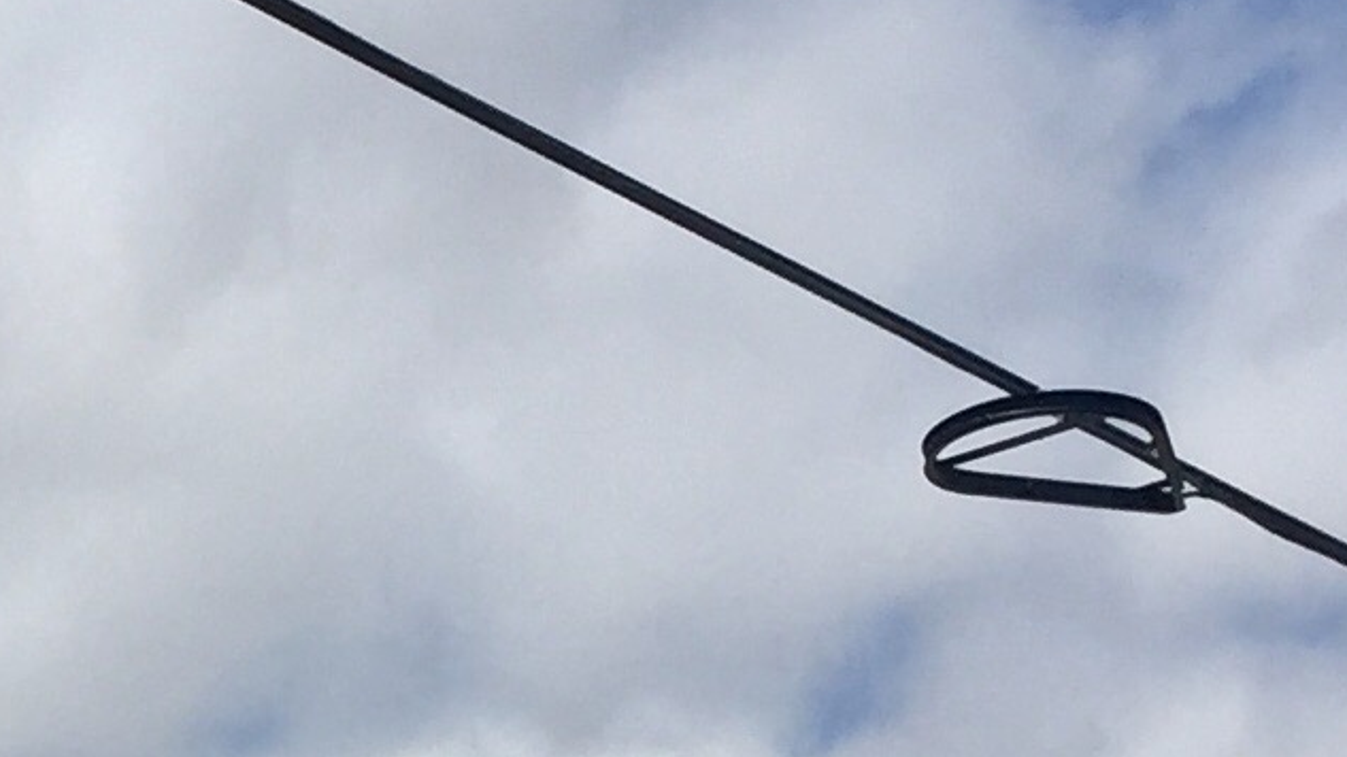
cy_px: 1695
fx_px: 5822
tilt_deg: +8.3
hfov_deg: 12.7
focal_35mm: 163
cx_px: -500
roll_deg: -1.4
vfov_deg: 7.1
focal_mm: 4.15
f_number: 2.2
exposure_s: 1/3968
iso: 32
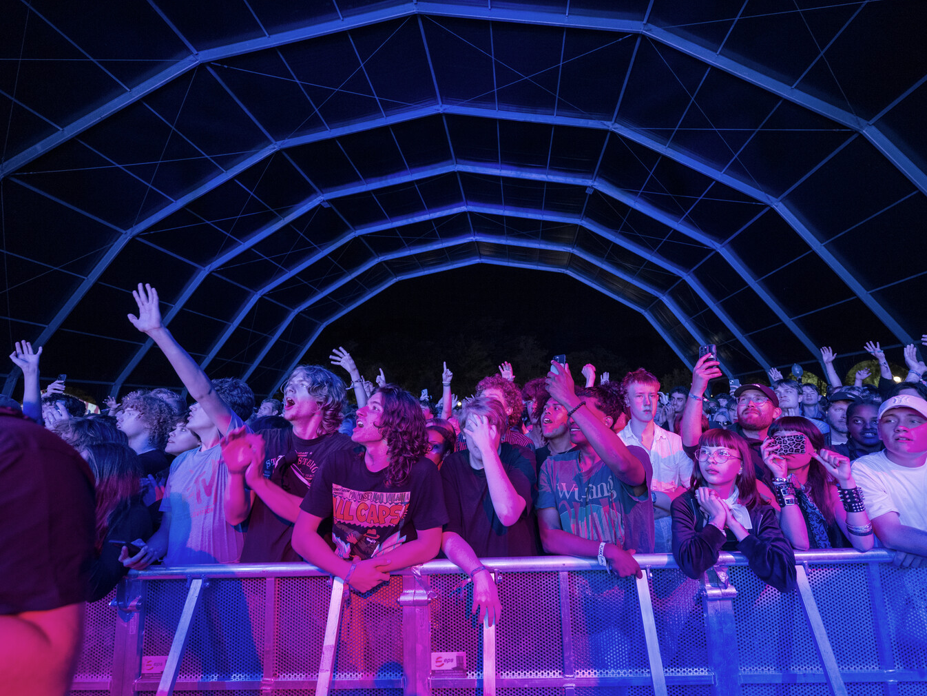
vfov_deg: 78.1
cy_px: 352
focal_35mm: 16
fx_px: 429
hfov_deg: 94.3
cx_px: 501
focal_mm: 14
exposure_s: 1/160
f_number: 2.8
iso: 2000
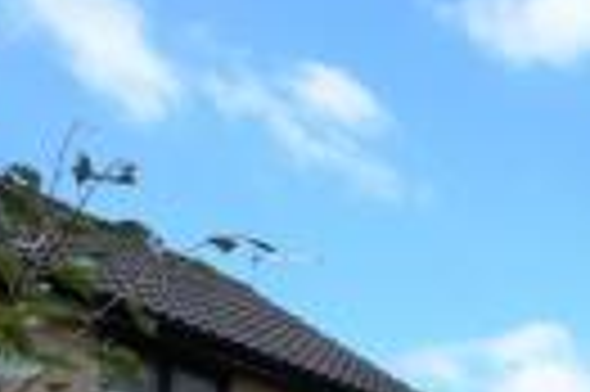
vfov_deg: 17.7
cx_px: 928
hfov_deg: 23.9
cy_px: 692
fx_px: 1030
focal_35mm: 63
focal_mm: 11.5
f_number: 7.1
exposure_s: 1/200
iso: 100
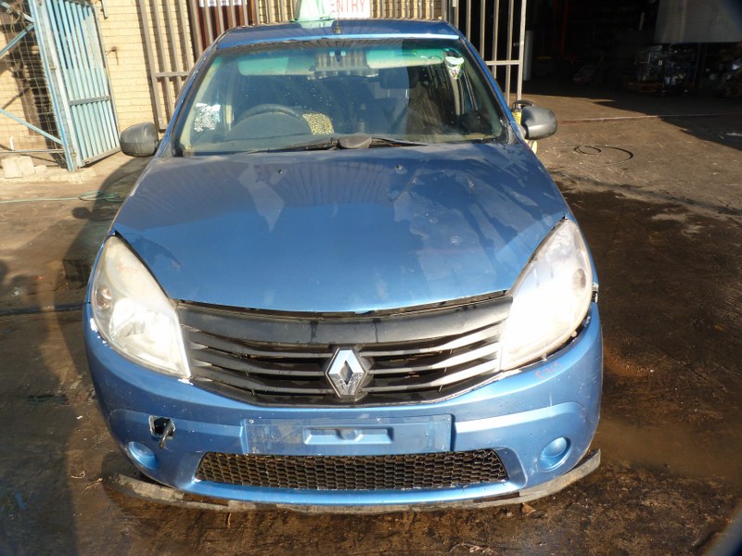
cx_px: 371
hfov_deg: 69.4
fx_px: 536
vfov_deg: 54.9
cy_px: 278
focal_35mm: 25
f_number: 4
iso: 80
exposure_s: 1/100
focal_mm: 4.5
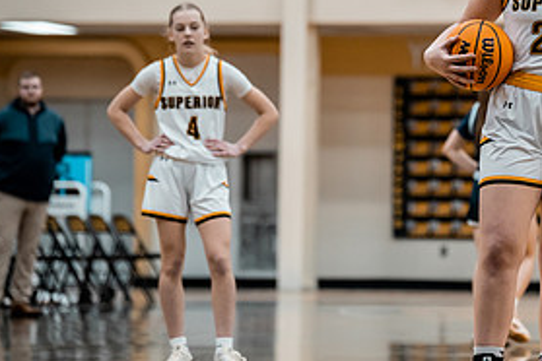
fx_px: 4185
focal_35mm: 278
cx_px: 457
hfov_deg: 7.4
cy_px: 117
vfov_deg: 4.9
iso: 1600
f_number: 2.8
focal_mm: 126
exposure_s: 1/640
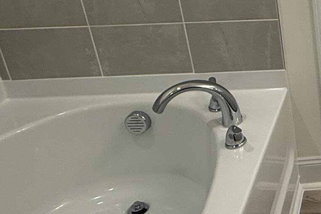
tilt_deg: -21.8
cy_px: 18
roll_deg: +1.8
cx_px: 405
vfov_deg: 23.1
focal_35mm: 57
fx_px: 508
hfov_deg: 29.2
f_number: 2.2
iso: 100
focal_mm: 2.22
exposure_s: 1/120
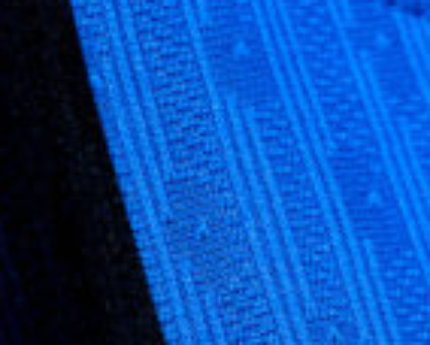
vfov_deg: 4.2
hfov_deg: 5.2
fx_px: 4652
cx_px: 687
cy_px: 846
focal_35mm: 365
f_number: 3.5
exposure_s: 1/200
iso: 400
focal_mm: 54
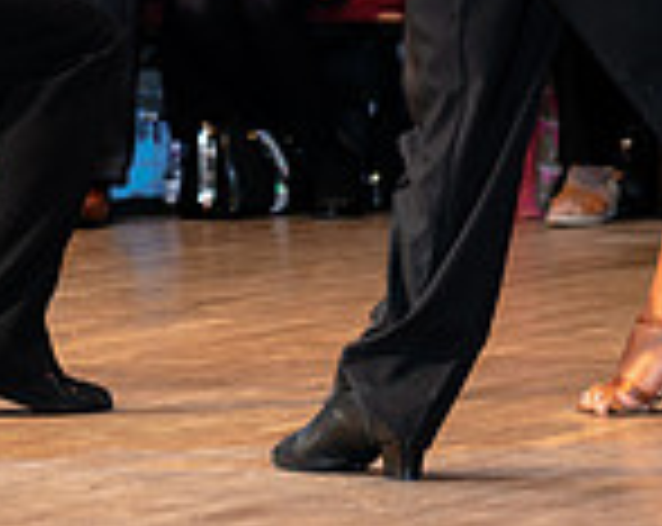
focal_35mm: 357
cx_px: -522
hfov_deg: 5.3
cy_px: -319
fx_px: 6981
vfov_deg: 4.3
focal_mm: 70
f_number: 2.8
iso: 200
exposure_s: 1/125
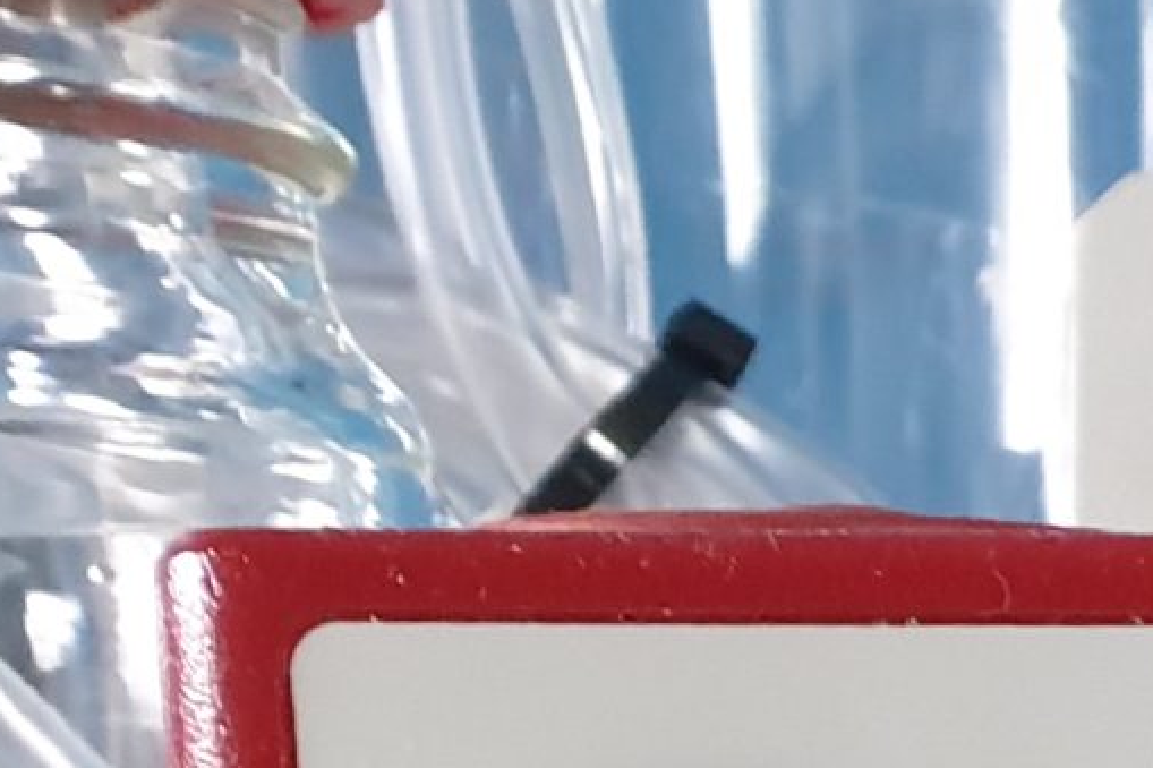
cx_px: 2847
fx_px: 4354
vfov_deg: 9.3
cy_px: 1692
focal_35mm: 136
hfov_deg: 11.9
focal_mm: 4.3
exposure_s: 1/33
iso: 320
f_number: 2.4
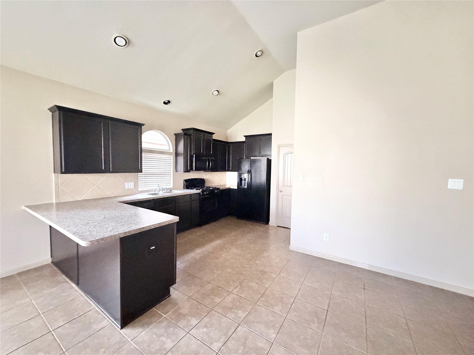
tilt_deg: -3.3
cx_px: 237
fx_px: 192
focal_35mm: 14
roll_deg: -0.6
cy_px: 178
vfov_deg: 85.7
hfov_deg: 102.1
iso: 1250
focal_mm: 2.22
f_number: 2.2
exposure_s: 1/58
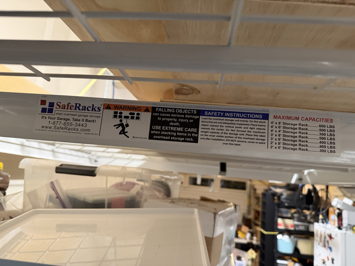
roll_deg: -4.7
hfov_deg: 71.6
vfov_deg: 56.8
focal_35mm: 24
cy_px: 133
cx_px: 178
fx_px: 246
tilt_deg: +11.4
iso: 640
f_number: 1.78
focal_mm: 6.76
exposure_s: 1/60
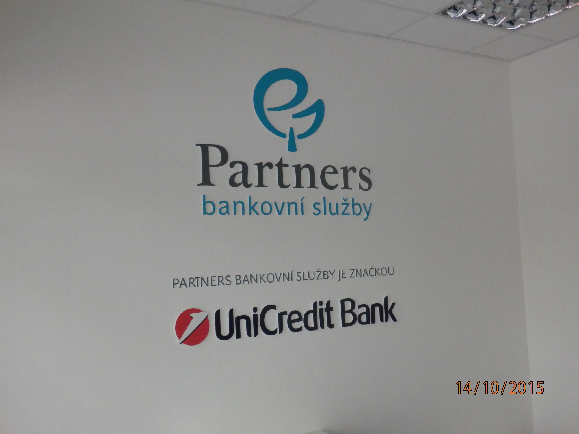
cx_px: 290
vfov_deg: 38.7
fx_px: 619
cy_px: 217
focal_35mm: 37
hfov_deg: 50.1
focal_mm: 6.6
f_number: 3.6
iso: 800
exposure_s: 1/60
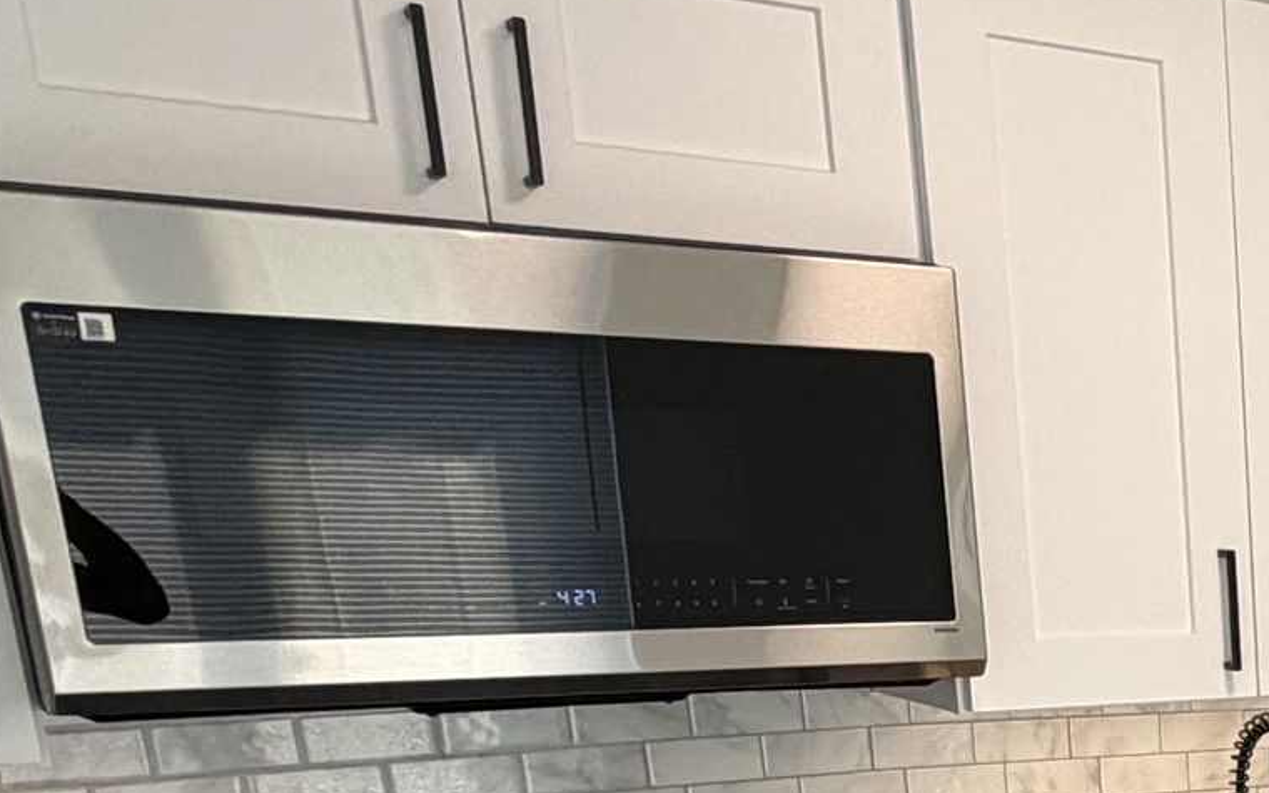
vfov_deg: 19.7
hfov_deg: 26.5
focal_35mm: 60
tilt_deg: -16.0
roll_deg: -0.5
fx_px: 2075
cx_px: 1805
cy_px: 1070
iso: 125
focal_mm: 2.22
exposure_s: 1/121
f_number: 2.2
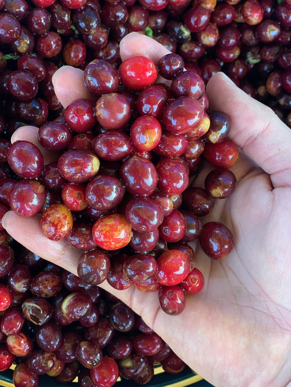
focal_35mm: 52
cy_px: 194
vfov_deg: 36.8
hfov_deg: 28.0
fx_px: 583
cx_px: 146
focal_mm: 6
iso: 250
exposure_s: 1/60
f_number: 2.4
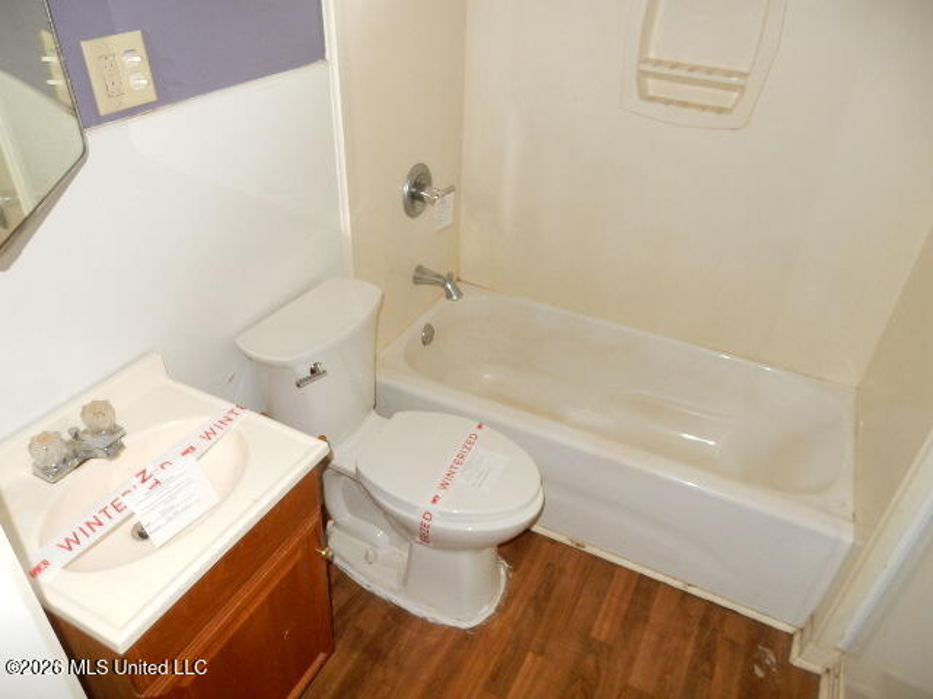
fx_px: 674
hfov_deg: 69.4
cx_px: 466
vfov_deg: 54.9
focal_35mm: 25
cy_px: 350
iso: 200
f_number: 3.7
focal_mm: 4.5
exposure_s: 1/30
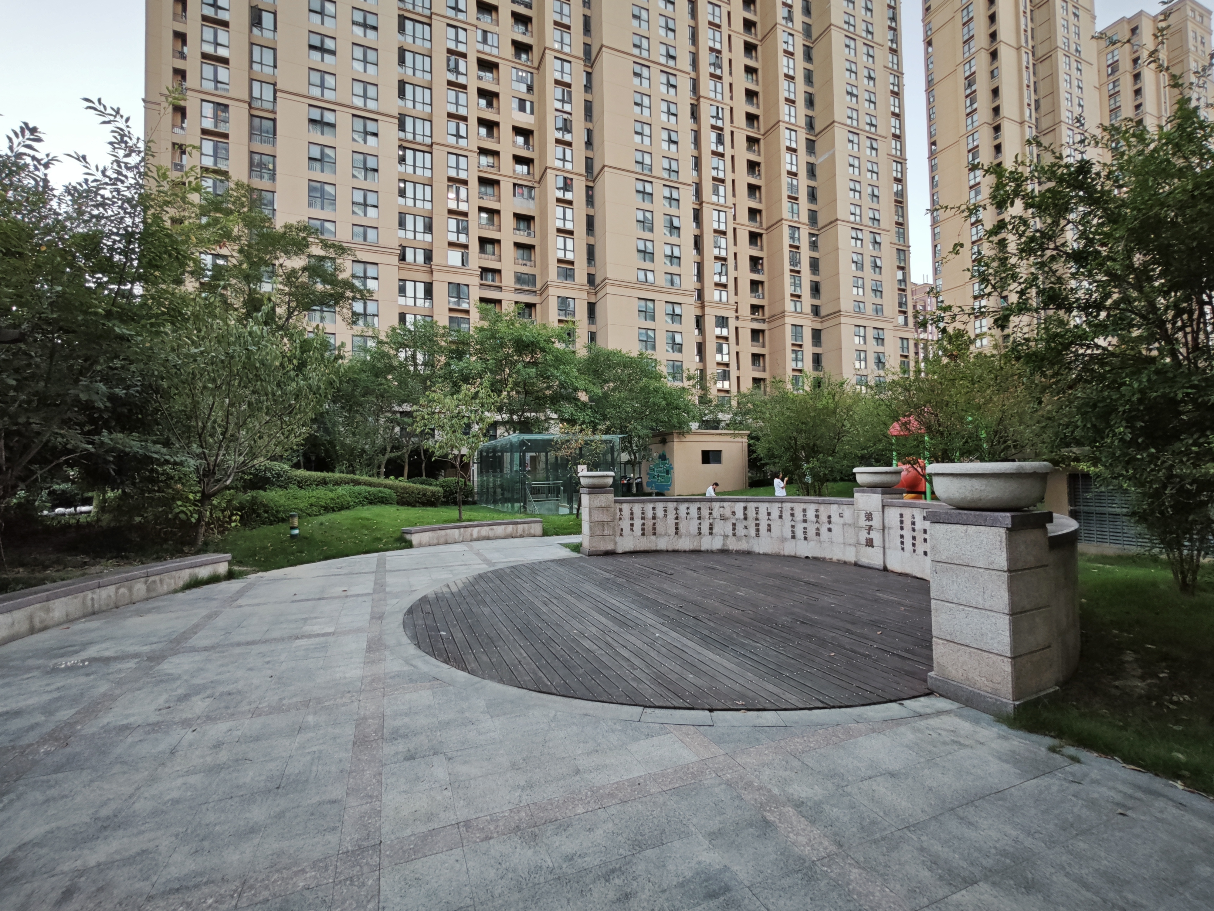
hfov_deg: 98.2
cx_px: 607
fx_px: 526
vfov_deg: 81.7
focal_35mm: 15
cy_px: 456
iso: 64
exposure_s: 1/33.3
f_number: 2.2
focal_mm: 1.91
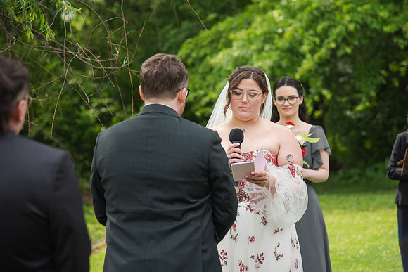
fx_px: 1376
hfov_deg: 16.9
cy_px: 115
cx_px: 236
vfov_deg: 11.3
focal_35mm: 121
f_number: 4
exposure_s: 1/400
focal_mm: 105
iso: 100
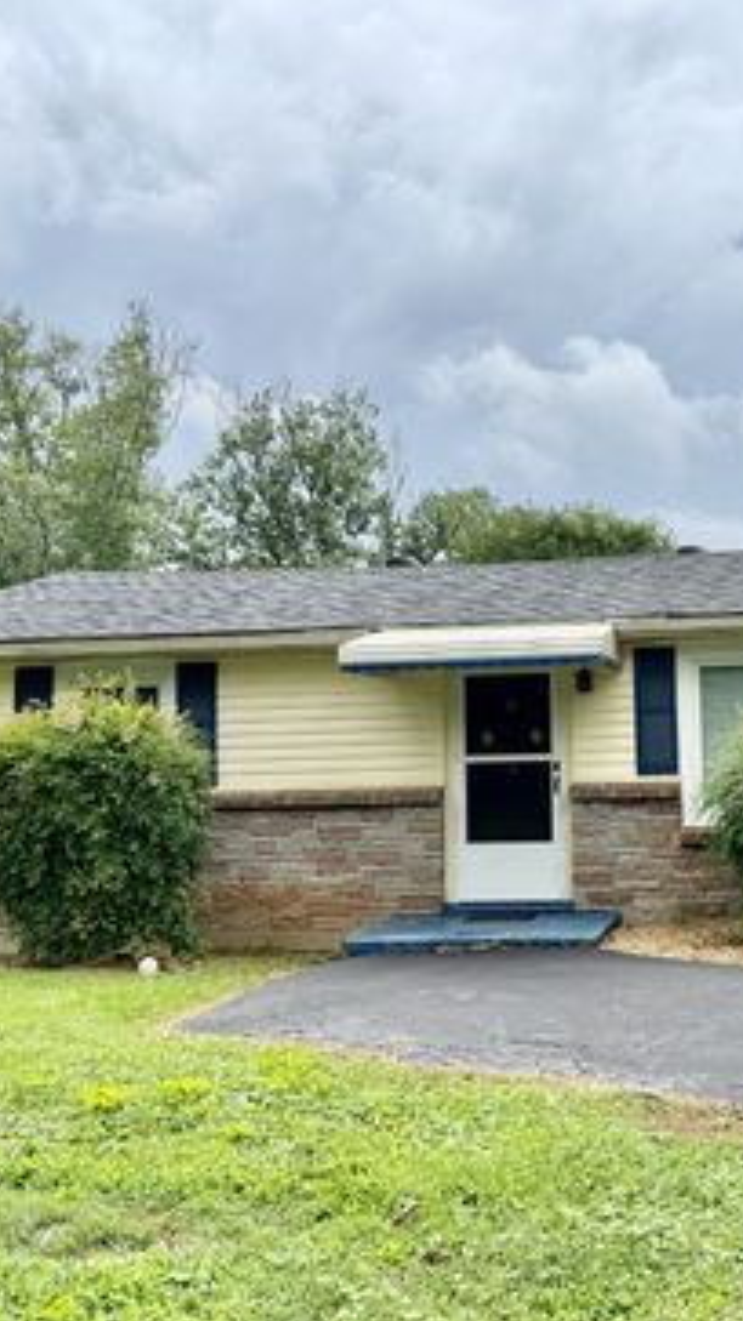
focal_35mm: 36
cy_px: 650
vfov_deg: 55.3
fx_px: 1262
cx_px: 659
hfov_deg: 31.4
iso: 80
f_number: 1.78
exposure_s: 1/3584
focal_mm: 6.76
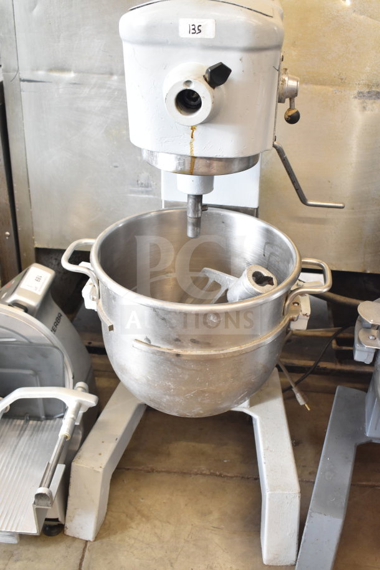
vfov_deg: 49.6
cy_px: 285
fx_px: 617
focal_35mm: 39
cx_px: 190
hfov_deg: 34.2
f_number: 4
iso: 1000
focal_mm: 26
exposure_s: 1/40
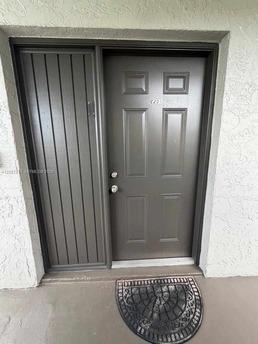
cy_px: 172
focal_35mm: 14
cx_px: 129
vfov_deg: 102.1
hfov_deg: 85.7
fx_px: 139
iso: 250
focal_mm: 2.22
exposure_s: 1/121
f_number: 2.2
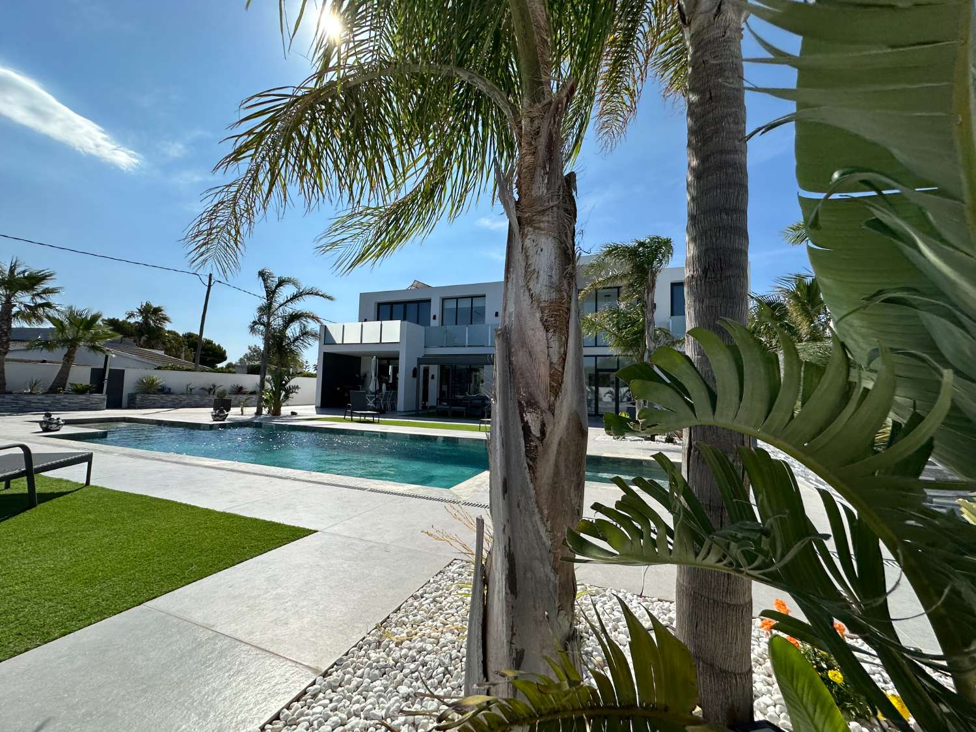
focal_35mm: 14
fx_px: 395
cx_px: 488
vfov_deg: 85.7
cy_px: 366
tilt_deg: +5.3
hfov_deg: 102.1
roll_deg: -3.1
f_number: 2.2
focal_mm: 2.22
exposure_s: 1/2618
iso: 40
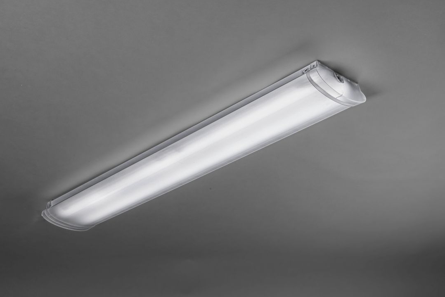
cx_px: 211
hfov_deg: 29.2
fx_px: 853
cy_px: 150
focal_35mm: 69
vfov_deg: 19.7
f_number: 22
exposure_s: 1/4
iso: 64
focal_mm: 62
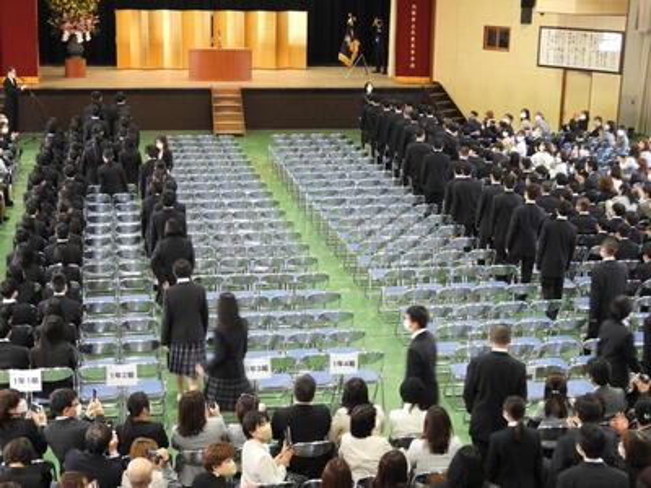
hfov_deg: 32.2
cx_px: 326
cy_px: 244
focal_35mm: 60
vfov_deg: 24.4
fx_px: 1128
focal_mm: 10.7
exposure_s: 1/30
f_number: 4.2
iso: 400
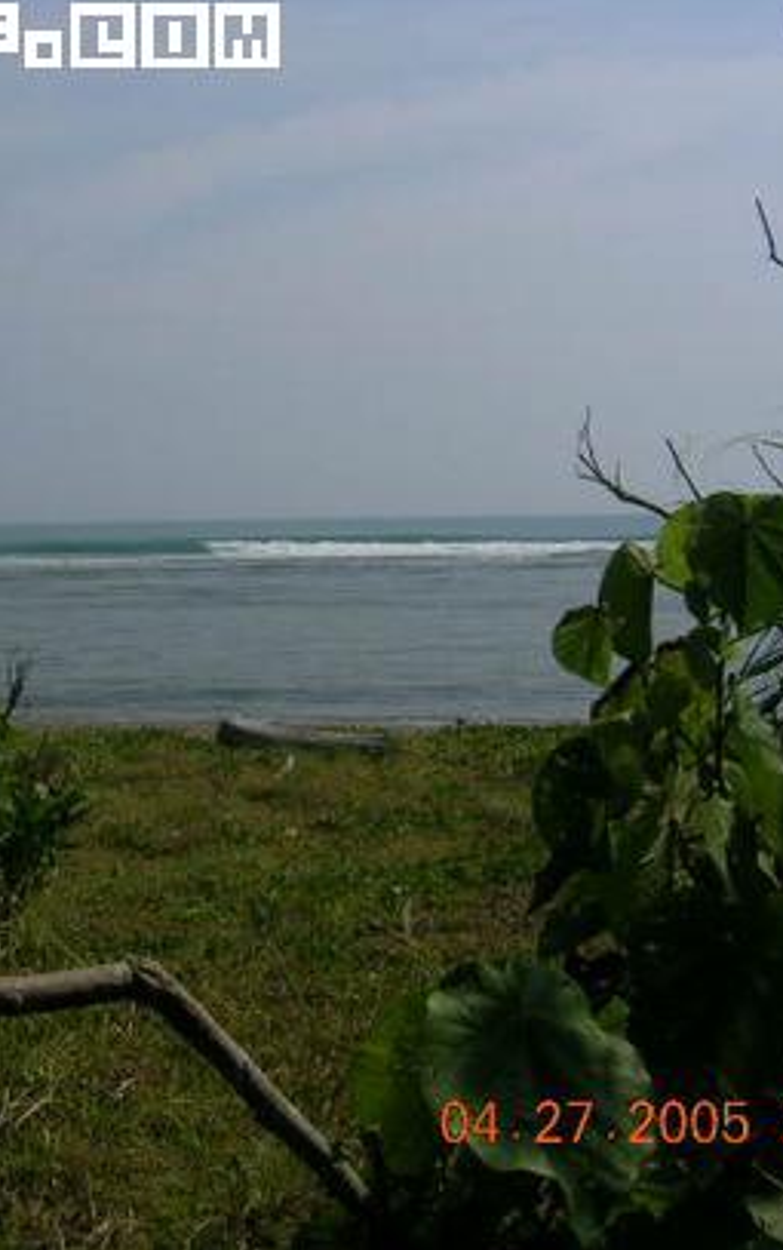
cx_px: 195
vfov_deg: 40.3
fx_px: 1704
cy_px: 620
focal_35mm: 50
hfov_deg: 25.6
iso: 50
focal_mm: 5.4
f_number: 4.8
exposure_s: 1/1420
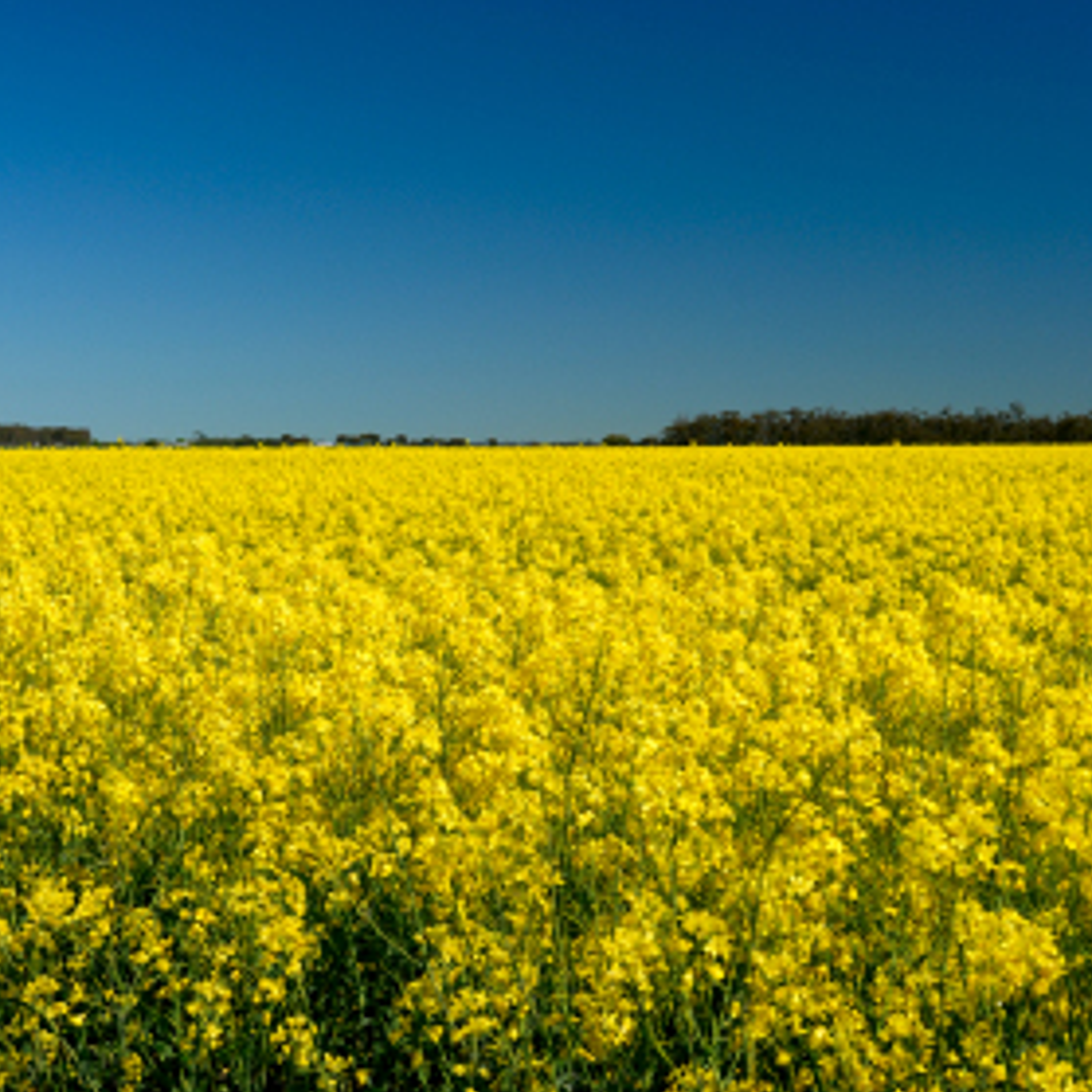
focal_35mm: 62
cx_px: 333
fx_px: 2213
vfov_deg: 27.7
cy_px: 546
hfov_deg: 27.5
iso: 160
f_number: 8
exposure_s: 1/125
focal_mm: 32
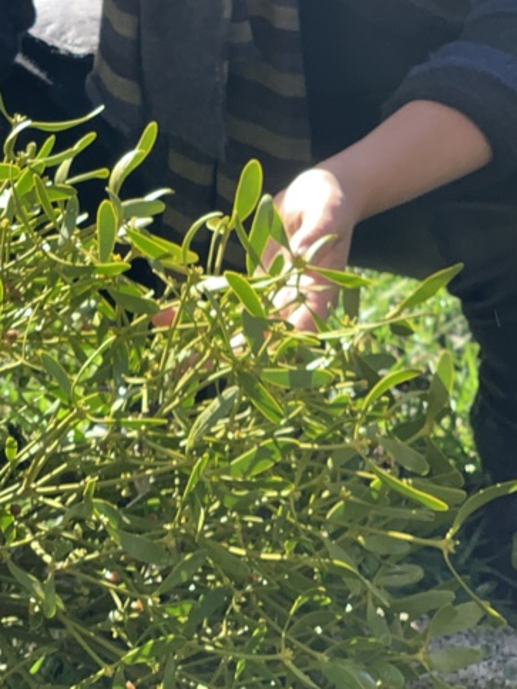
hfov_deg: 11.5
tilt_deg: -18.3
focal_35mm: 129
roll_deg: -0.8
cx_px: 120
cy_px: -10
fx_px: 2569
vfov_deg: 15.0
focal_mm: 6
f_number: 2.4
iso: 16
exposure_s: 1/174
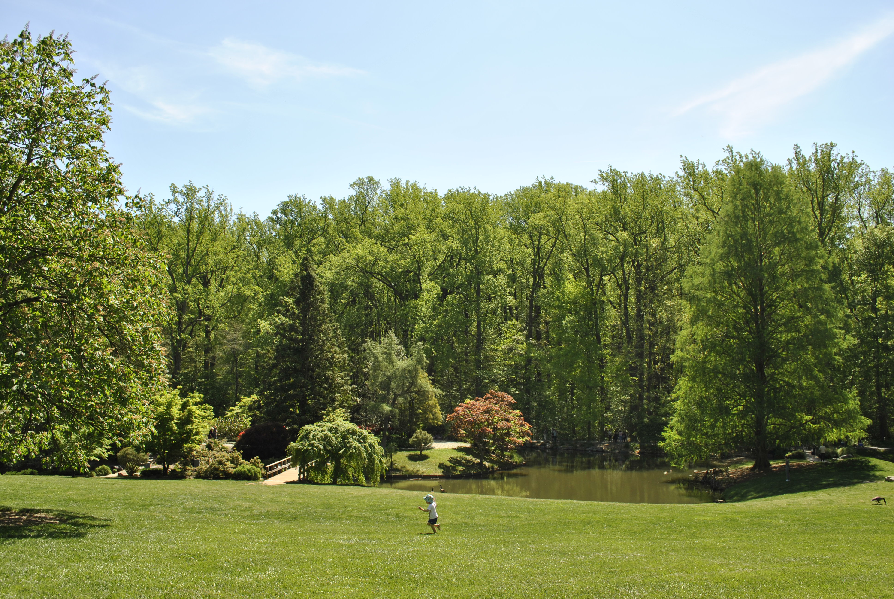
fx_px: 671
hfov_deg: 67.3
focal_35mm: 27
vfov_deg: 48.0
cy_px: 300
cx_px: 447
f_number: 8
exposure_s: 1/200
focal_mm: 18
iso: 100
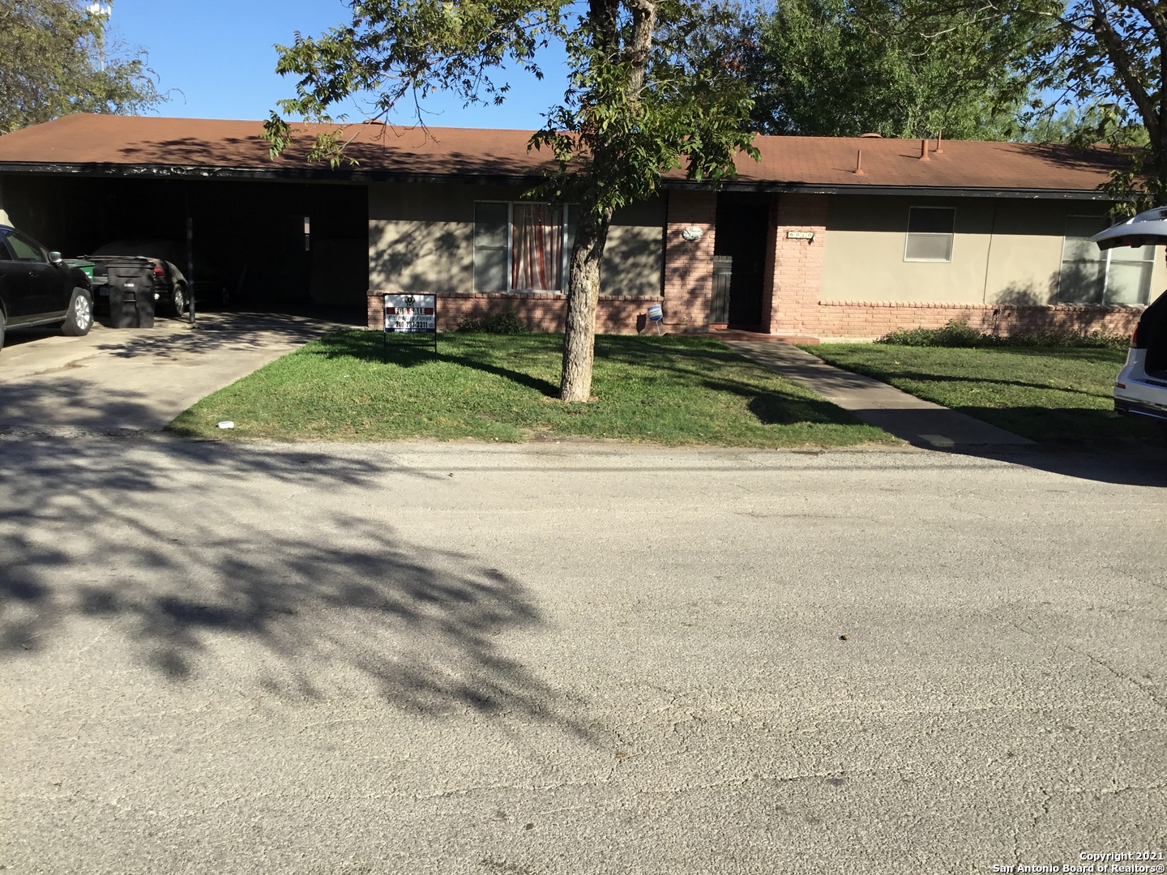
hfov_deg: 58.4
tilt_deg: -10.2
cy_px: 438
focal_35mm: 31
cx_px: 584
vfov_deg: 45.4
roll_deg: -3.1
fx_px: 1045
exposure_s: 1/981
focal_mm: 3.3
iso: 25
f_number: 2.4
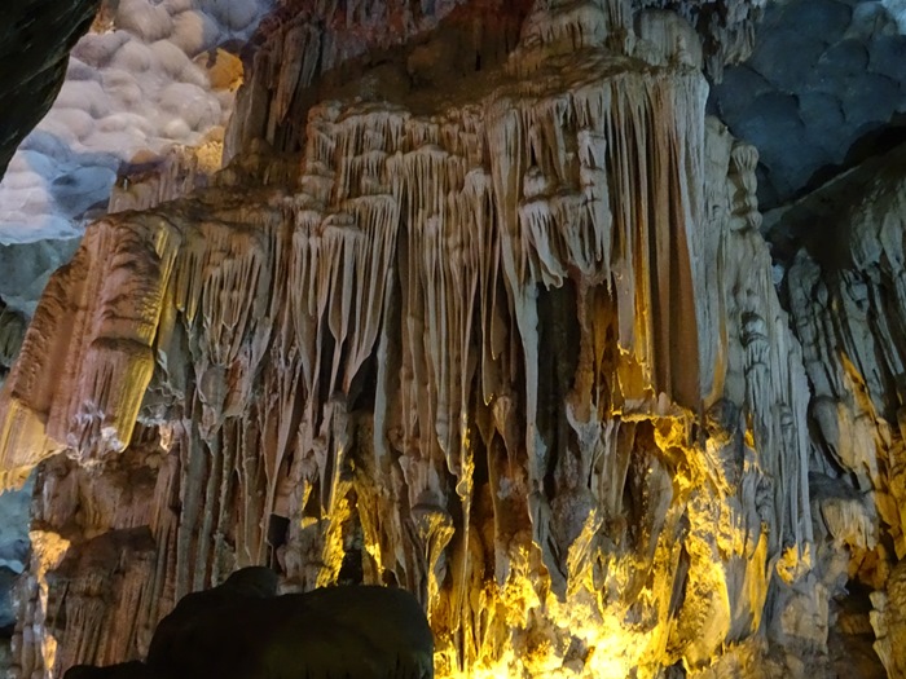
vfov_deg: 36.0
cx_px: 453
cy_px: 340
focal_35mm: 40
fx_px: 1047
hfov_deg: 46.8
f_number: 4
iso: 1600
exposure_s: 1/8
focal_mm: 6.8
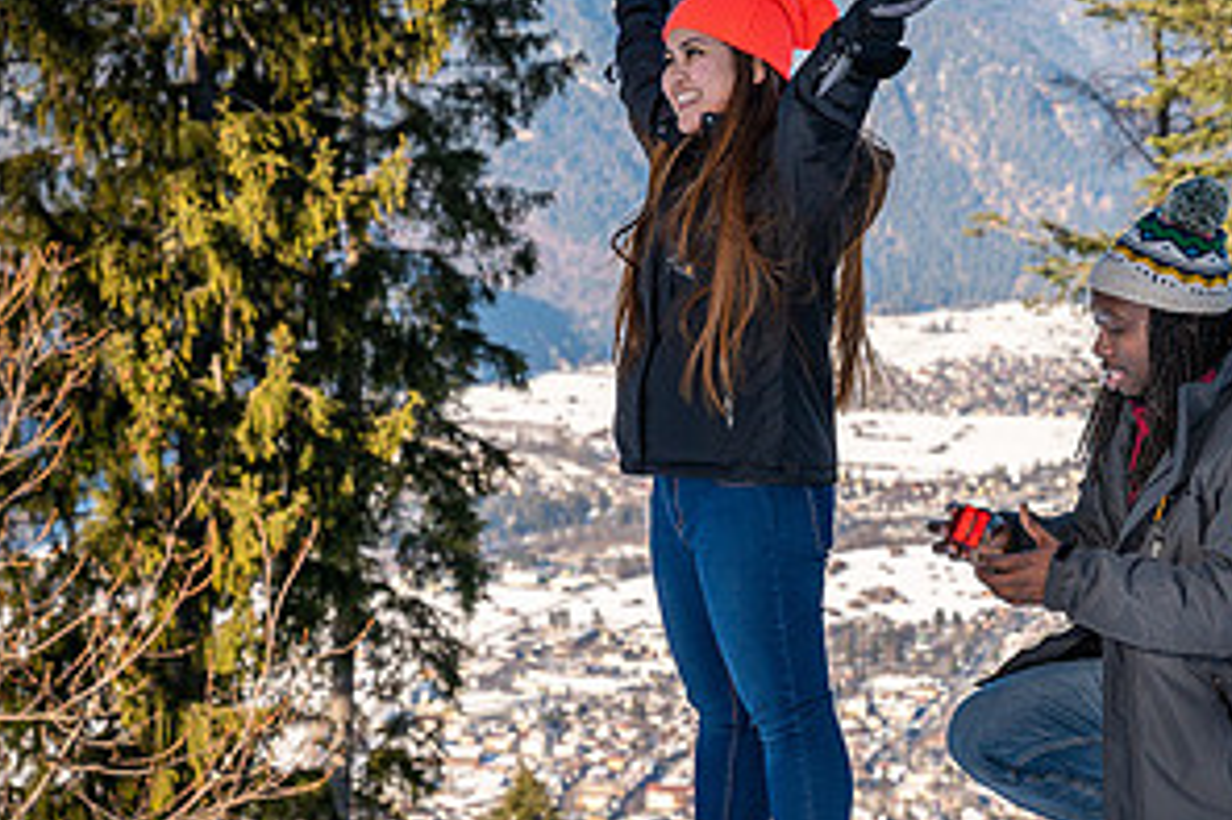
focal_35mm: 156
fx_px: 5335
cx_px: 855
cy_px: 424
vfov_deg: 8.8
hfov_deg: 13.1
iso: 100
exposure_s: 1/160
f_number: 6.3
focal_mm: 70
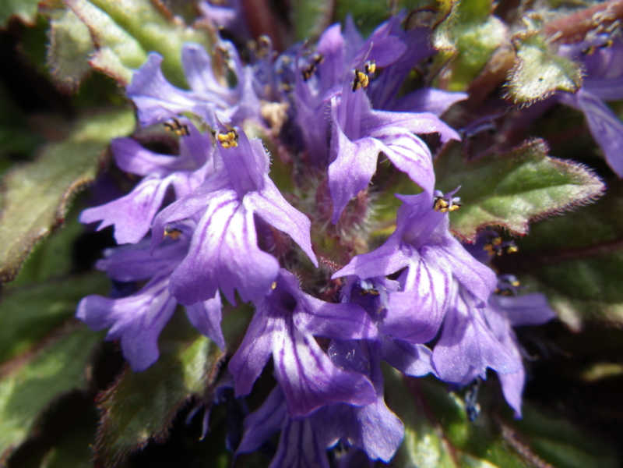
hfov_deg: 54.0
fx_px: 612
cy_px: 234
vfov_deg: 41.8
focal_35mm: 34
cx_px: 312
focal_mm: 6.1
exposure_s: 1/160
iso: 80
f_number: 4.6
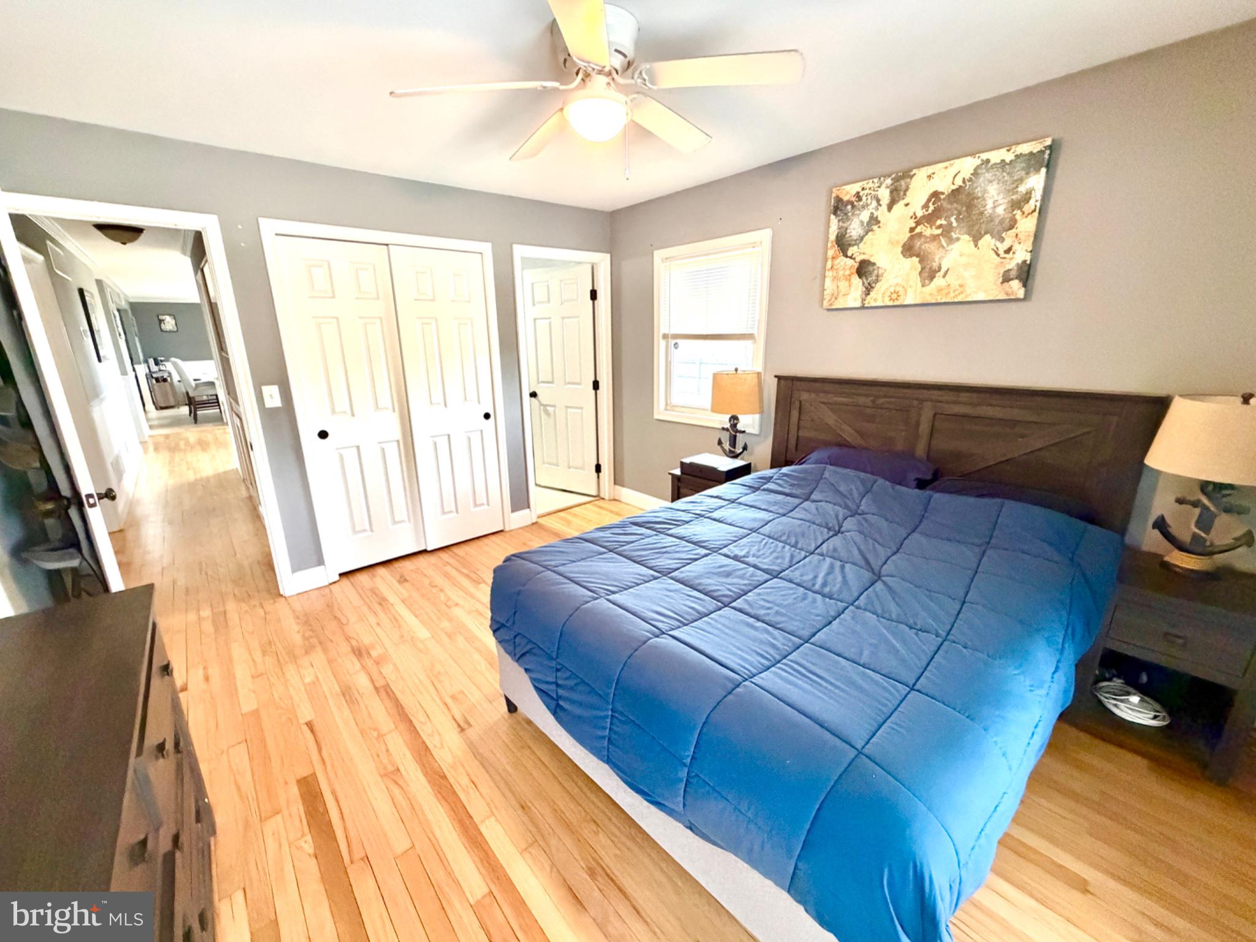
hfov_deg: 102.1
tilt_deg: -15.0
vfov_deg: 85.7
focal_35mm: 14
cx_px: 628
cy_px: 471
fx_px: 508
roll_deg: +0.9
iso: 800
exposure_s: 1/60
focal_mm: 2.22
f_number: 2.2
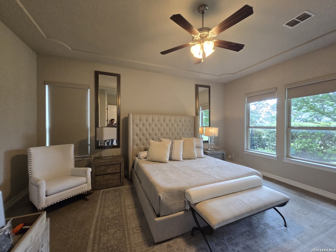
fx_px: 126
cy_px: 126
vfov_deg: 89.9
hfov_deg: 106.2
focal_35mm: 13
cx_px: 168
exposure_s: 1/60
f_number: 2.2
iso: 160
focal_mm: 1.7
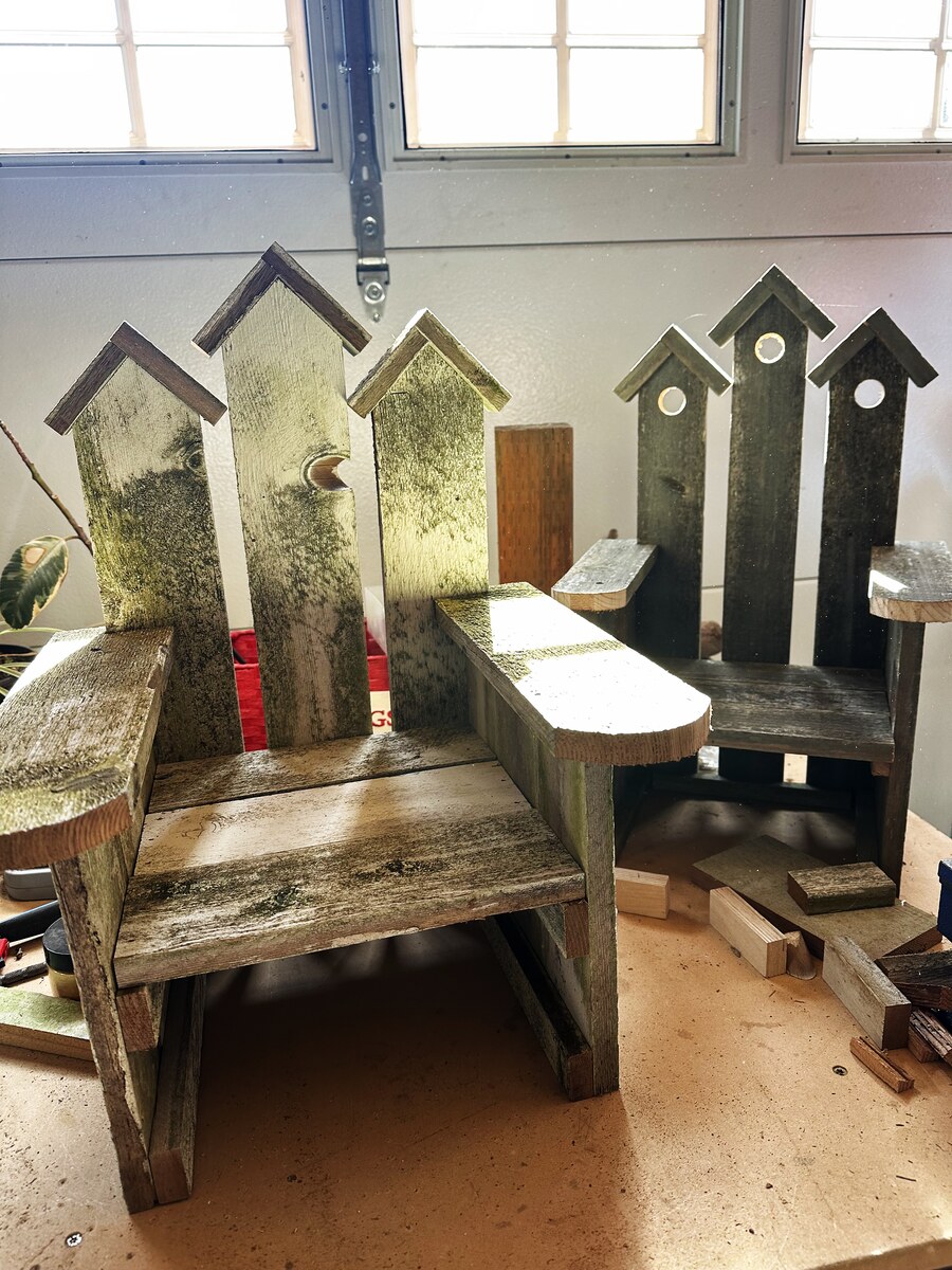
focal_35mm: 24
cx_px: 476
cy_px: 635
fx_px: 880
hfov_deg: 56.8
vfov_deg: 71.6
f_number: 1.78
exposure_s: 1/121
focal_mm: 6.86
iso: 80
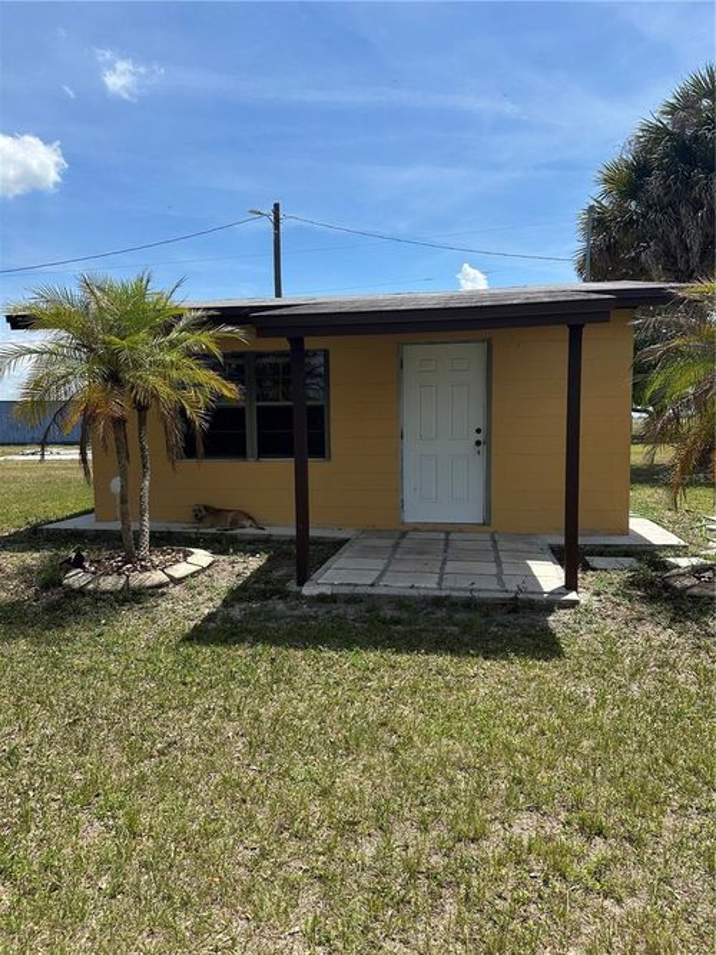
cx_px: 358
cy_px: 478
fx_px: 662
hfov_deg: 56.8
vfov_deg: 71.6
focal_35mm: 24
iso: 80
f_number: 1.78
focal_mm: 6.86
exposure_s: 1/4545
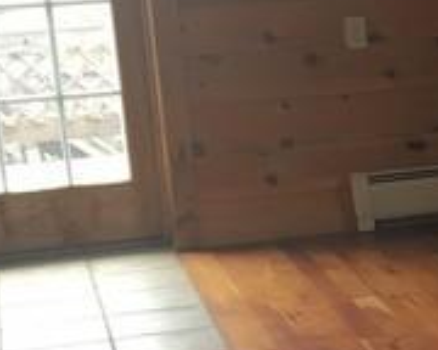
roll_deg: +0.8
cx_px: 589
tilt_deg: -11.6
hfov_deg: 14.5
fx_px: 1633
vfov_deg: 12.2
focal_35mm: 126
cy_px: 260
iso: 25
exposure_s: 1/30
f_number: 2.2
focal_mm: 4.15
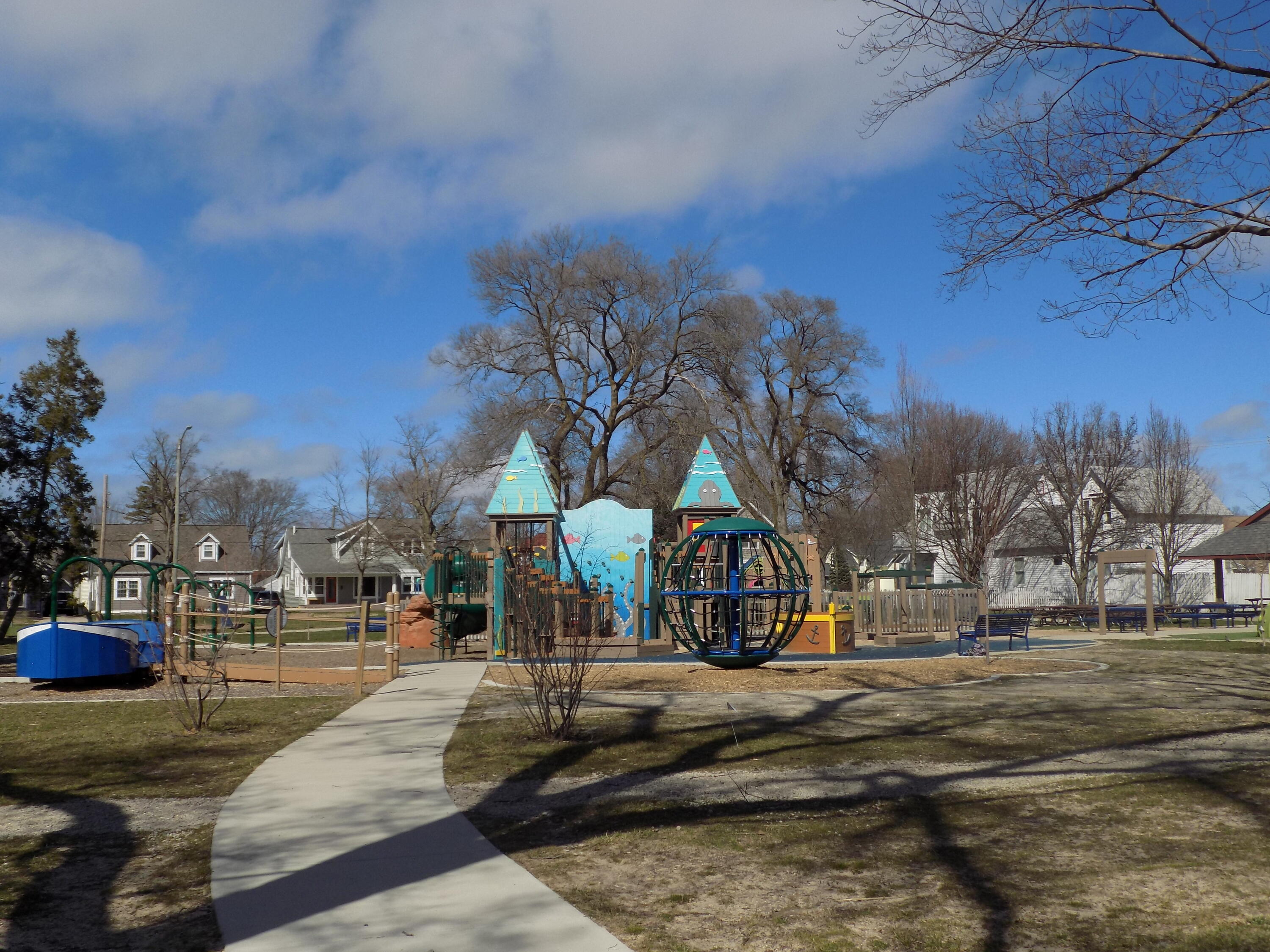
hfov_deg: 54.0
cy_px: 476
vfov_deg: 41.8
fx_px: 1247
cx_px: 635
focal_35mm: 34
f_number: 10.9
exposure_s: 1/160
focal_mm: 6.1
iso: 80
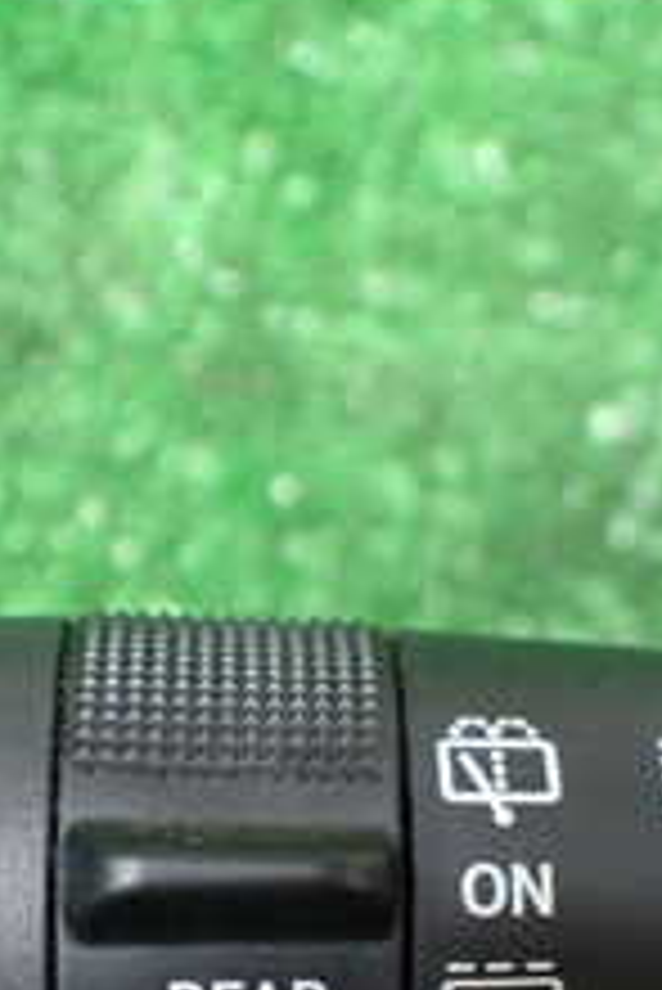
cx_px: 185
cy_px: 801
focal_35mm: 85
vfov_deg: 23.5
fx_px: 2341
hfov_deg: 16.0
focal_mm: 5.4
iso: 800
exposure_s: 1/40
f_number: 2.3
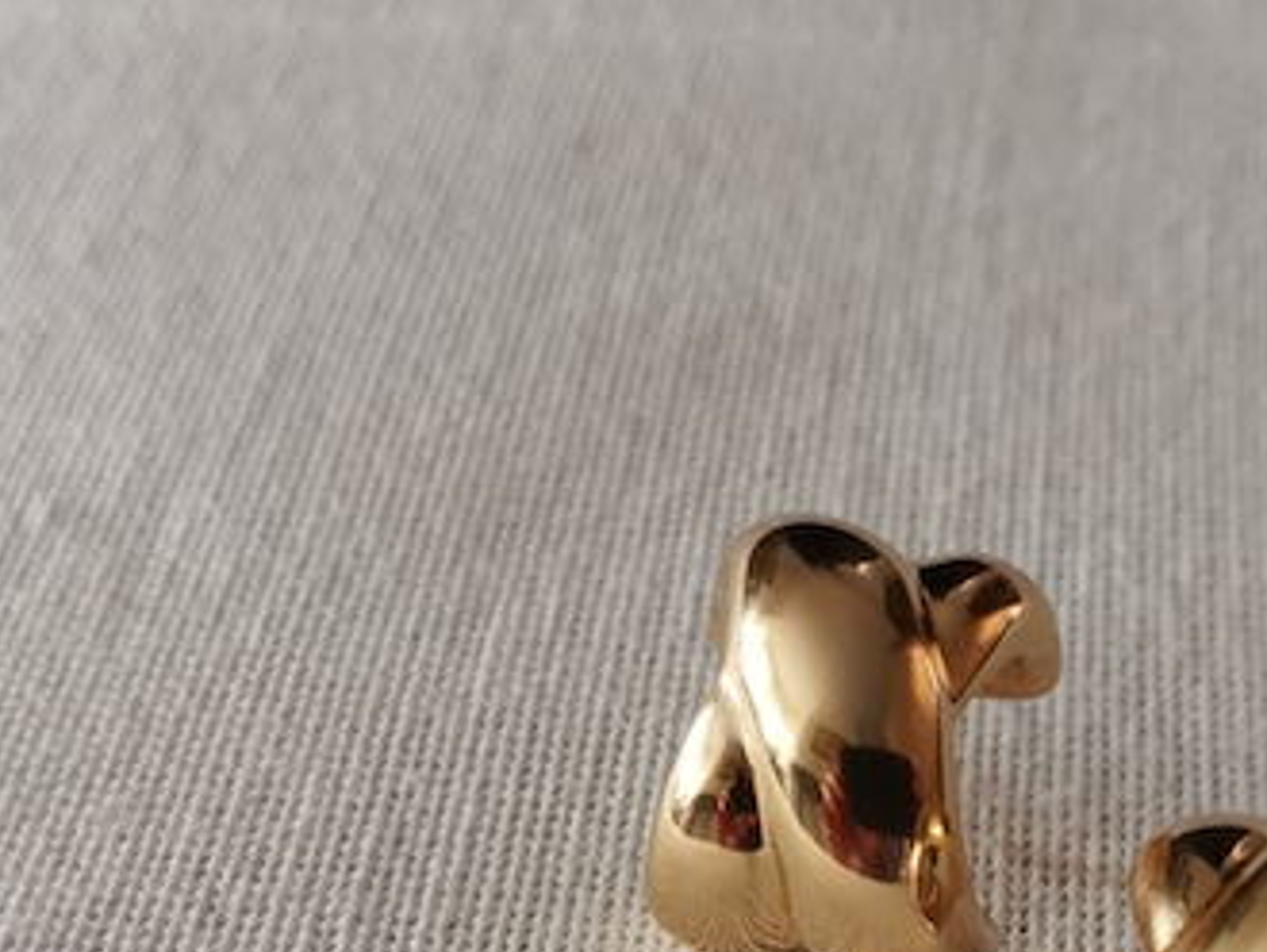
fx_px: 2308
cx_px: 691
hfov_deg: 30.7
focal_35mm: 63
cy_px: 902
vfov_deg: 22.6
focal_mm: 4.75
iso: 250
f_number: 1.8
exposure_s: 1/50
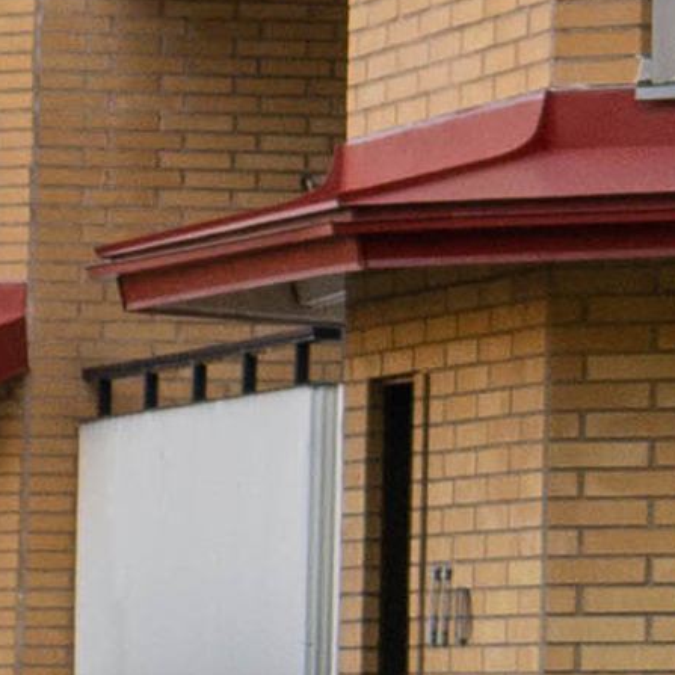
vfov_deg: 5.3
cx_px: 974
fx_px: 7214
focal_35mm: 327
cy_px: -265
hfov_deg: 5.3
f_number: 4.5
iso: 200
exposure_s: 1/125
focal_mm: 18
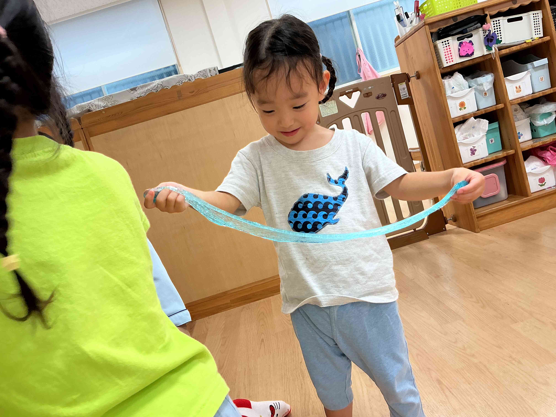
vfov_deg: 48.2
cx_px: 278
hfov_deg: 61.7
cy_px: 208
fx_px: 466
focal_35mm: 29
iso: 40
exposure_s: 1/100
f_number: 1.8
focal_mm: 3
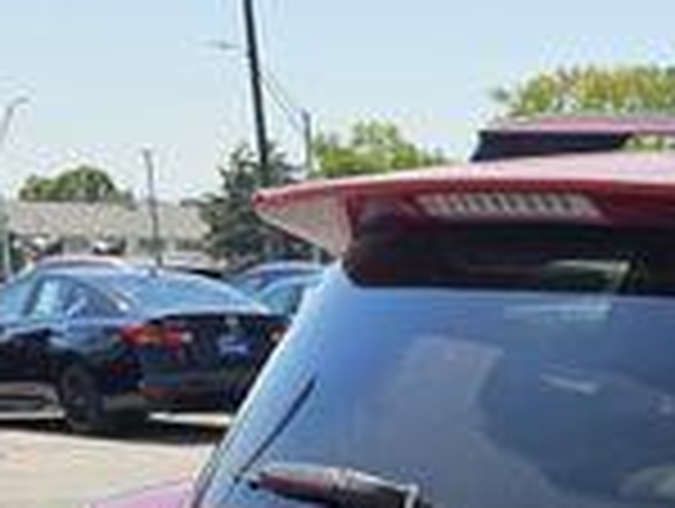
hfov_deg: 17.3
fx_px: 1914
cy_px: 755
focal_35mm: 98
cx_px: 1116
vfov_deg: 14.2
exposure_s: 1/553
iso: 10
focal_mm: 6.3
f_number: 1.7
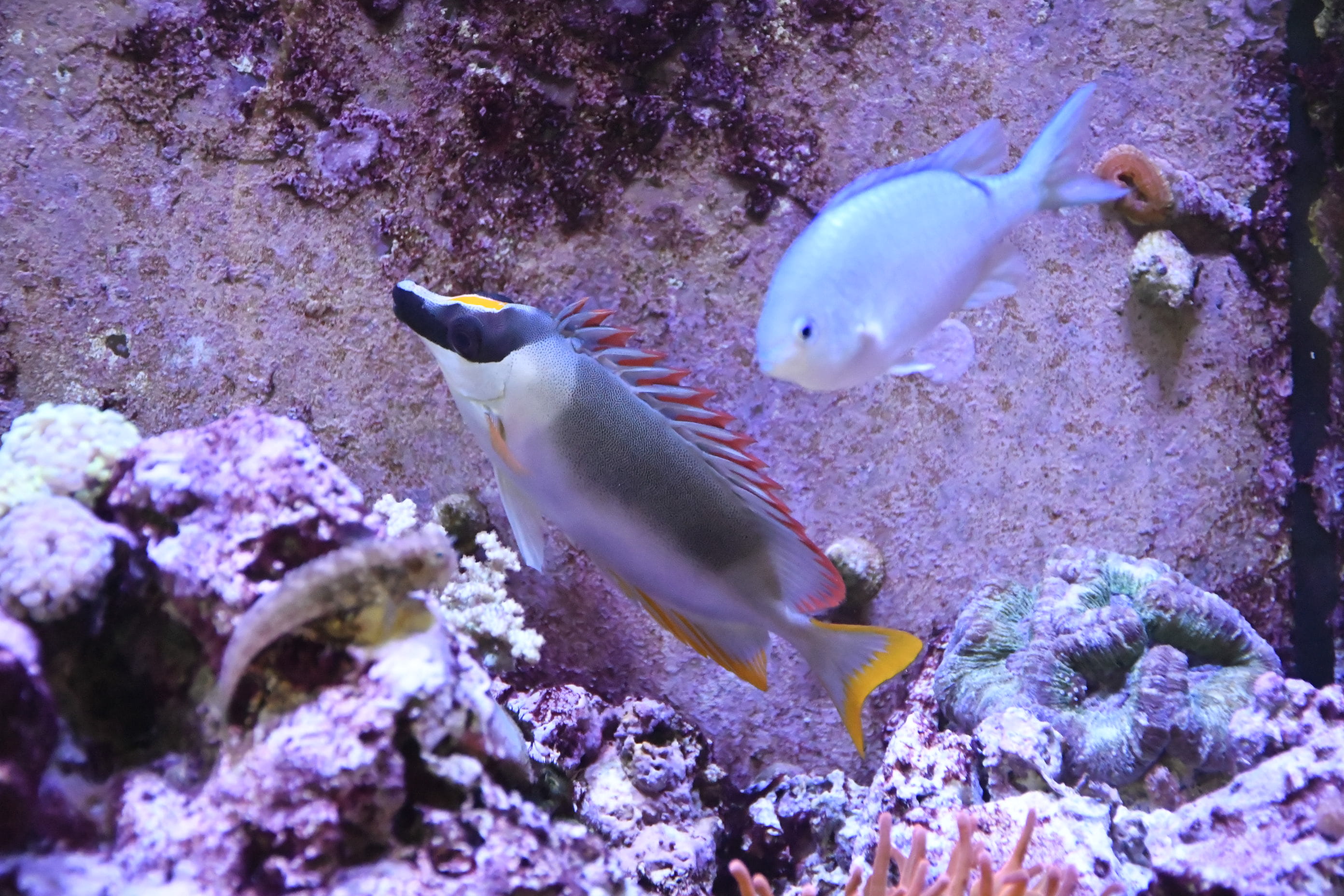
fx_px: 3472
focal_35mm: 93
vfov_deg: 14.7
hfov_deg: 21.9
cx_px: 672
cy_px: 448
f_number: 5
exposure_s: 1/1250
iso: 12800
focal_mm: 62
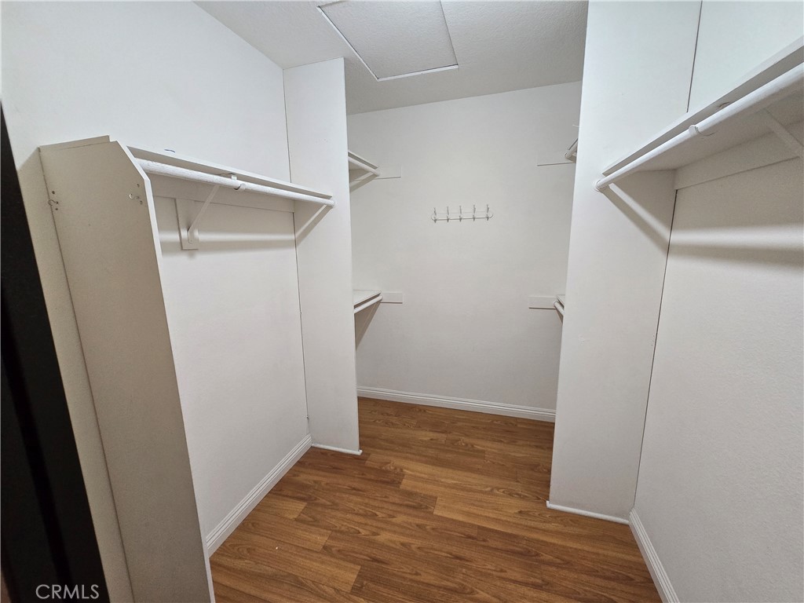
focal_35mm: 13
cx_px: 402
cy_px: 302
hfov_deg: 106.2
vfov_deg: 89.9
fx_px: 302
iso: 200
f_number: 2.2
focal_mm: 2.2
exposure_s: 1/60
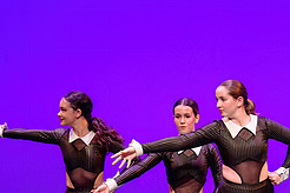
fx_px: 3109
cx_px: 291
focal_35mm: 386
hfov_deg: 5.3
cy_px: 186
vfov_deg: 3.6
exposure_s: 1/250
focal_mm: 150
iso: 1250
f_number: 3.5
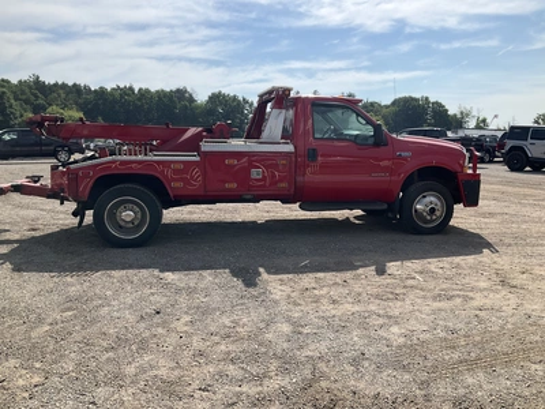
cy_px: 204
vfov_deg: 48.2
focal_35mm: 29
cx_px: 272
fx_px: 457
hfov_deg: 61.7
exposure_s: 1/3125
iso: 25
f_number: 1.8
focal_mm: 3
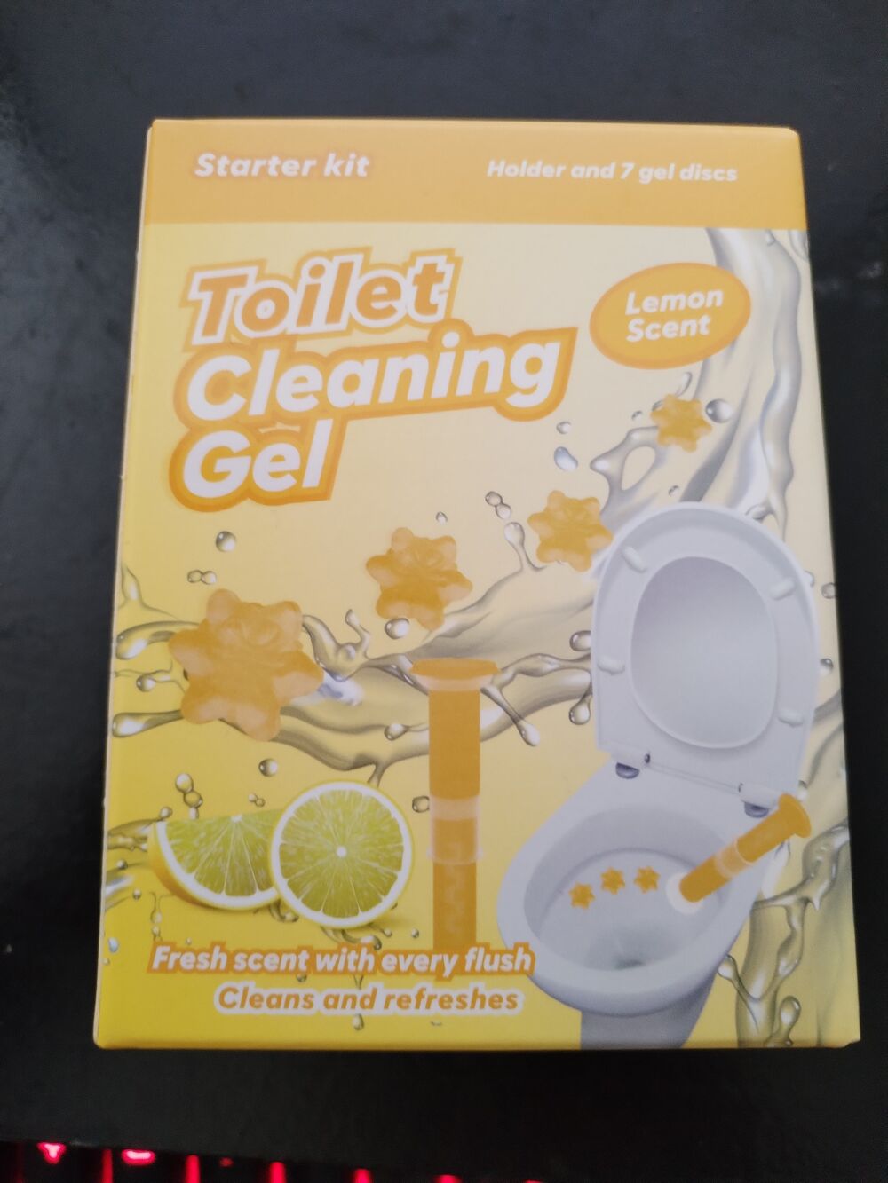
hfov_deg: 53.1
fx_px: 889
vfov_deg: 67.3
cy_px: 592
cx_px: 444
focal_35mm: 26
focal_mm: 4.75
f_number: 1.8
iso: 1160
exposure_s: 1/24
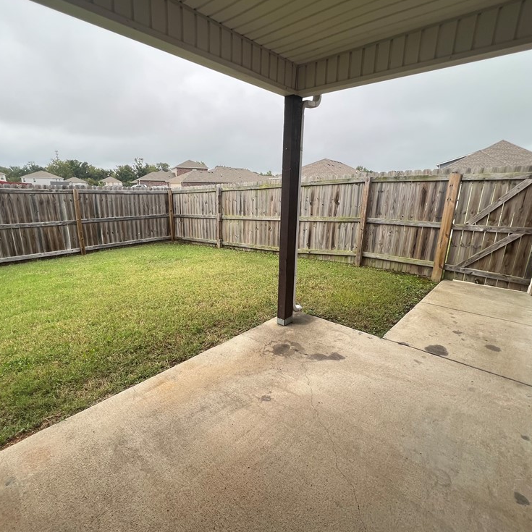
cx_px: 259
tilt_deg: -16.9
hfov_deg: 87.4
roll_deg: -1.1
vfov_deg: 87.4
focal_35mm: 16
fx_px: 278
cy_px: 271
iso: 32
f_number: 1.8
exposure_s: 1/288
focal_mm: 1.57
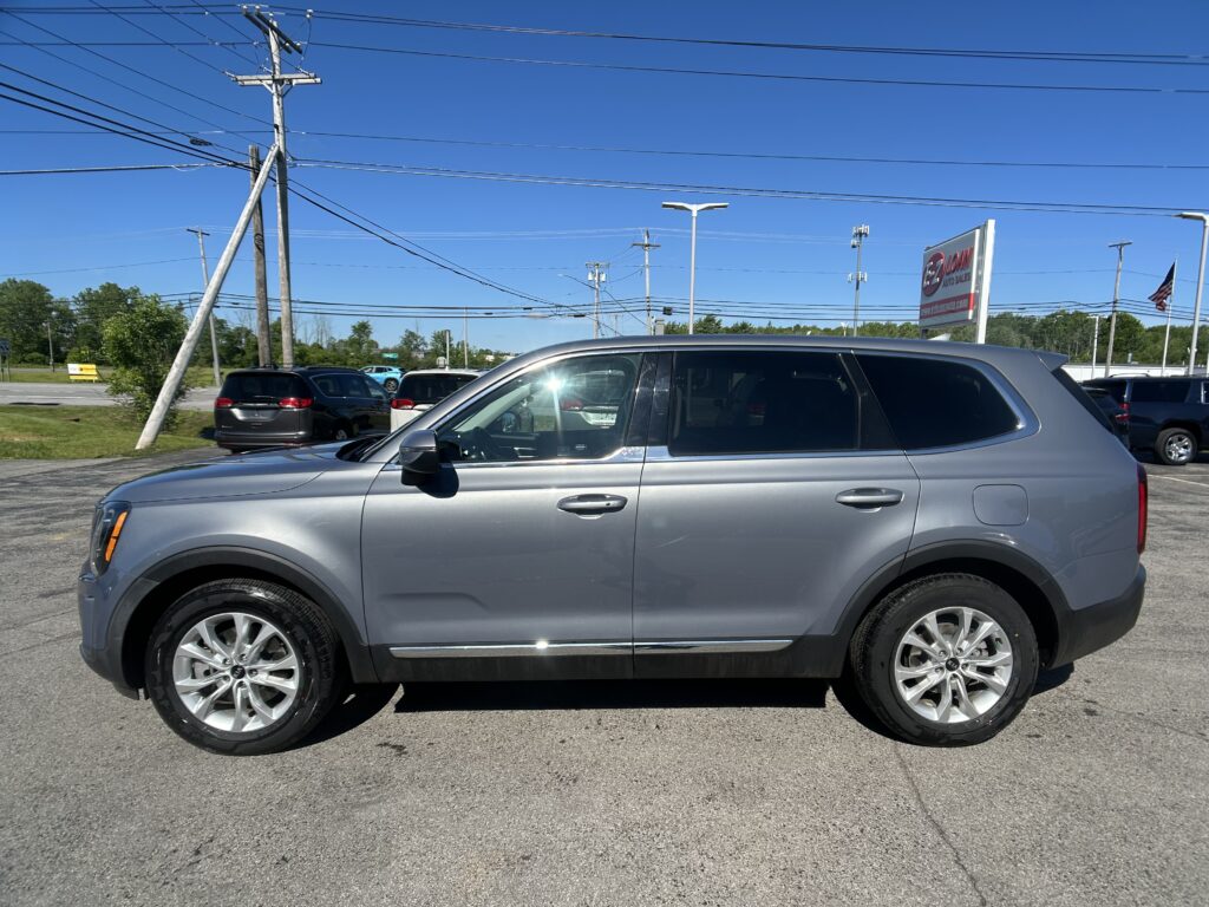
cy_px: 454
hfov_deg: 67.3
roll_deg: -0.4
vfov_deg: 53.1
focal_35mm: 26
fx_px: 908
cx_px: 604
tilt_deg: -7.1
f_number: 1.5
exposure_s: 1/4274
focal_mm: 5.7
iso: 50
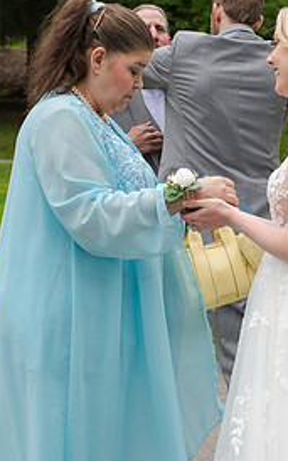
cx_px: 269
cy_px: 212
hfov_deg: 14.7
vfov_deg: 23.6
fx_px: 1106
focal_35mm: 88
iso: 100
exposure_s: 1/500
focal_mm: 35
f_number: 3.5
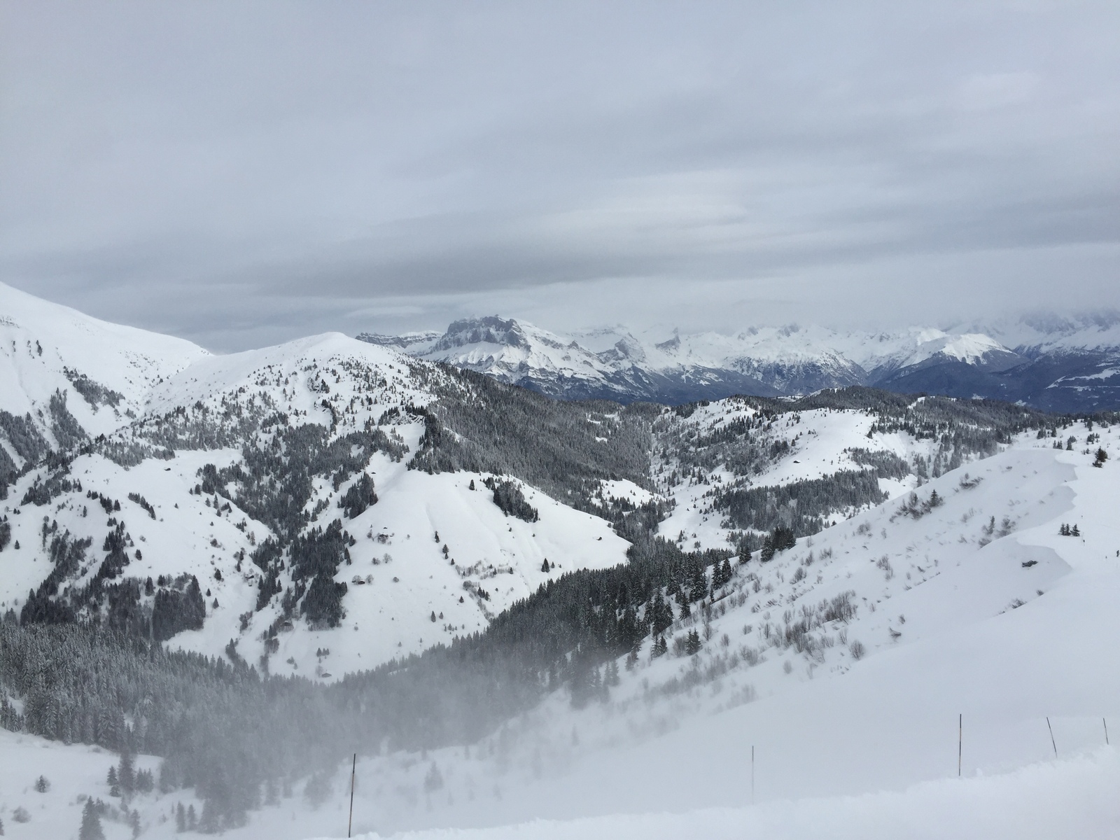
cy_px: 420
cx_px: 560
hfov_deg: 61.7
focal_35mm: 29
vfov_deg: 48.2
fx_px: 938
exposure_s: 1/6623
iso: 32
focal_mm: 4.15
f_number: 2.2
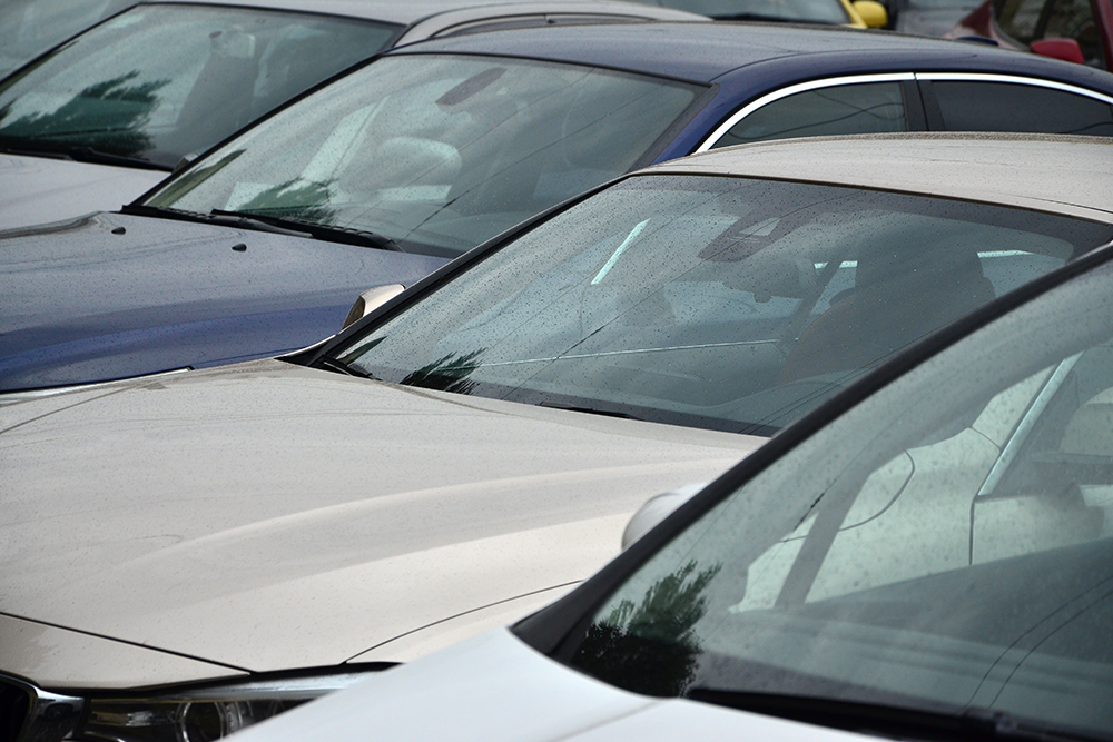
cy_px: 371
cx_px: 556
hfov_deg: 13.0
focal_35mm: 158
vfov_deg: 8.7
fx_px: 4870
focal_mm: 105
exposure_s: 1/640
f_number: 6.3
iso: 320
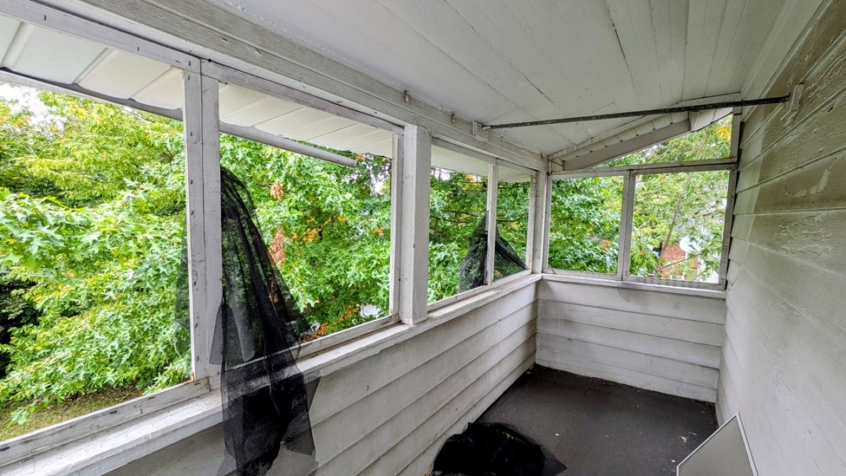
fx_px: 359
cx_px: 441
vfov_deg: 67.1
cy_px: 243
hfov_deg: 99.3
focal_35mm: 16
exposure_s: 1/40
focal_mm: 1.85
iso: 52
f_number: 2.2
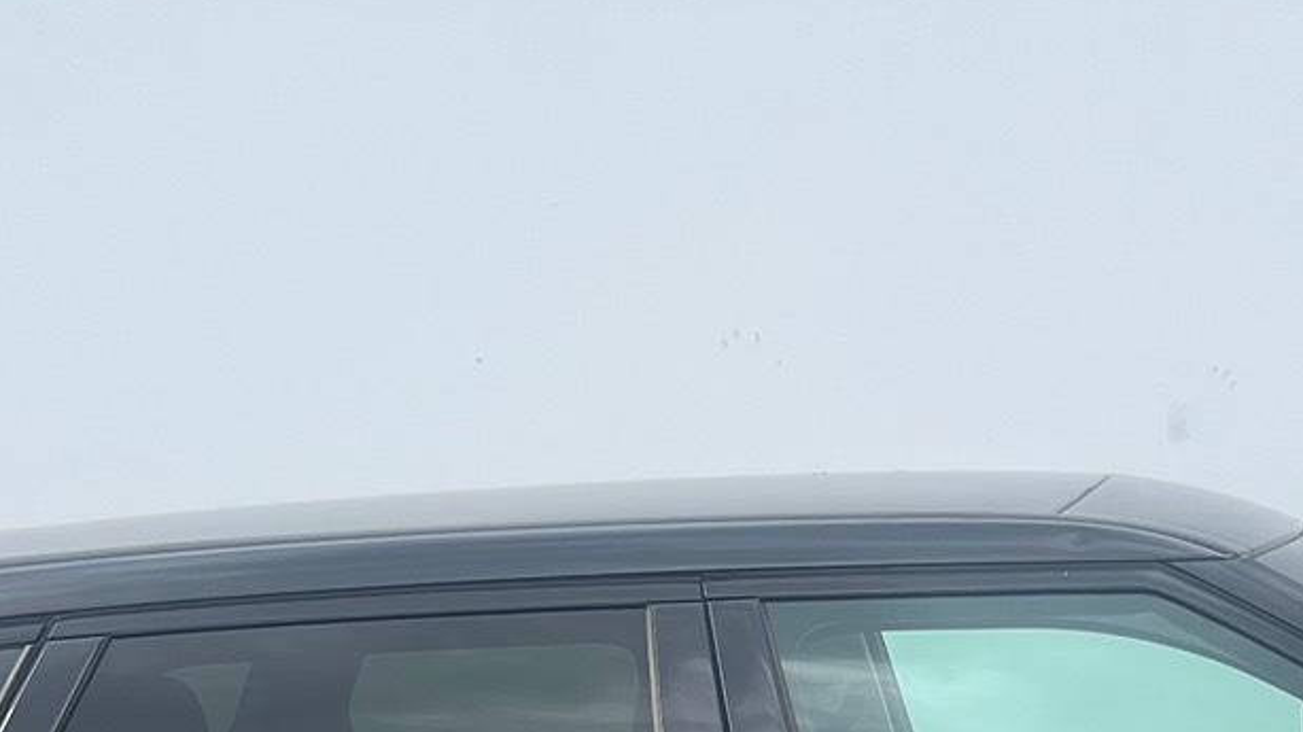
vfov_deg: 11.9
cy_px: 1337
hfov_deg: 22.5
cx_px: 1118
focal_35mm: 93
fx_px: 3212
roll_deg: +2.0
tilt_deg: -15.1
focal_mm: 5.7
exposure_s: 1/894
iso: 50
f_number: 1.5
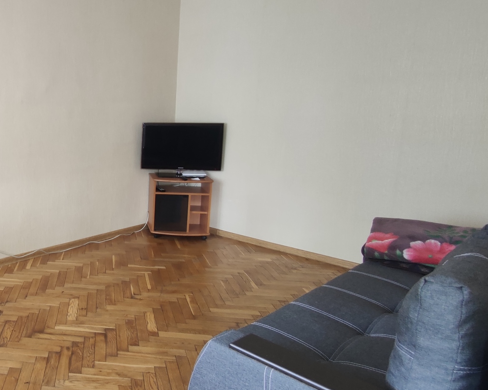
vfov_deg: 47.1
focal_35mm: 31
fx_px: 448
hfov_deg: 49.5
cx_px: 31
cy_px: 178
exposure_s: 1/33
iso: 893
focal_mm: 2.35
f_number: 2.2
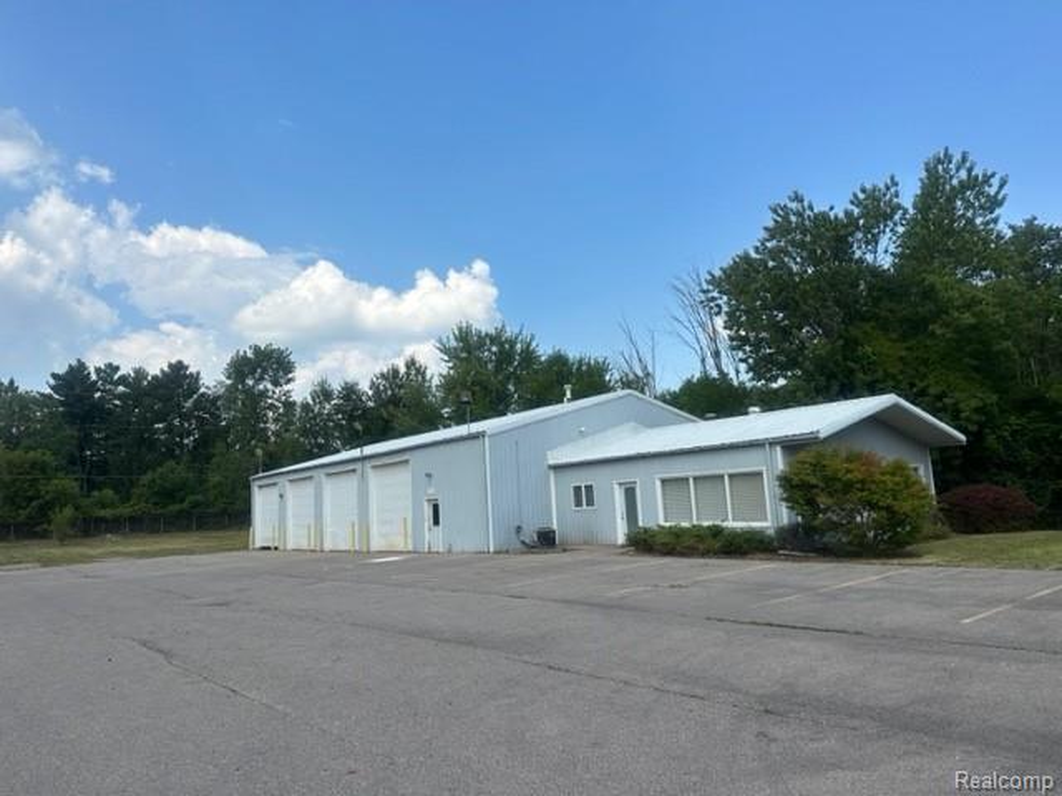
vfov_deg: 56.8
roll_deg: +3.1
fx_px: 736
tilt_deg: +6.2
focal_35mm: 24
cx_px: 531
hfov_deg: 71.6
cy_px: 398
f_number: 1.78
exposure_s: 1/4545
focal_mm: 6.86
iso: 80
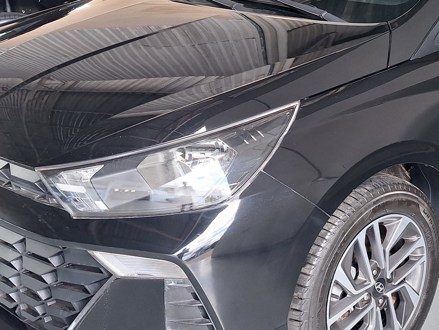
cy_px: 127
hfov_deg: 34.4
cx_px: 311
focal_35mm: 55
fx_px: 698
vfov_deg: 26.5
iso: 50
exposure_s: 1/60
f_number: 1.8
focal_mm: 5.54
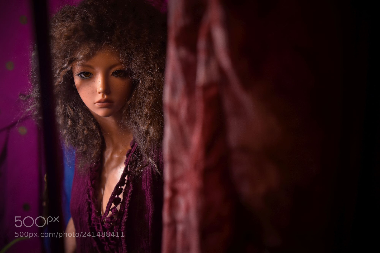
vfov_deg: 25.7
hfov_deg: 37.9
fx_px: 554
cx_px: 190
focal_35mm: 52
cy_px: 126
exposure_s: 1/80
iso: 400
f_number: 4.5
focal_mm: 35
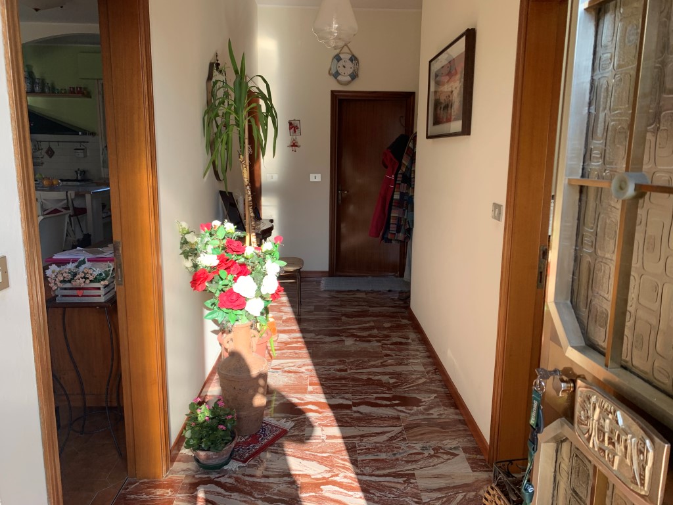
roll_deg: -2.2
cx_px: 336
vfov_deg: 53.1
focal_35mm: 26
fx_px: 505
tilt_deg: -9.9
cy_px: 252
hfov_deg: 67.3
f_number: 1.8
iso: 25
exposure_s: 1/210
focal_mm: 4.25
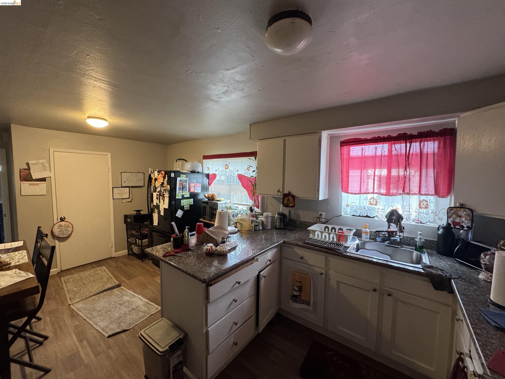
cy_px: 190
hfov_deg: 102.1
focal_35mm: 14
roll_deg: +0.0
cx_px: 252
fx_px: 204
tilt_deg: -3.9
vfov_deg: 85.7
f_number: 2.2
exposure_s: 1/60
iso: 400
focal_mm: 2.22
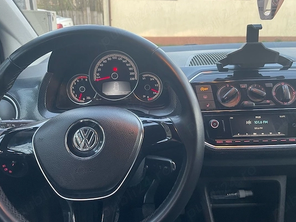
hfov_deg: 61.6
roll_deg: -1.5
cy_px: 109
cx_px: 157
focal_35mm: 29
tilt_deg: -19.2
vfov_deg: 48.2
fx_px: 248
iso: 125
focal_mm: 4.2
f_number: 1.6
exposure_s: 1/50
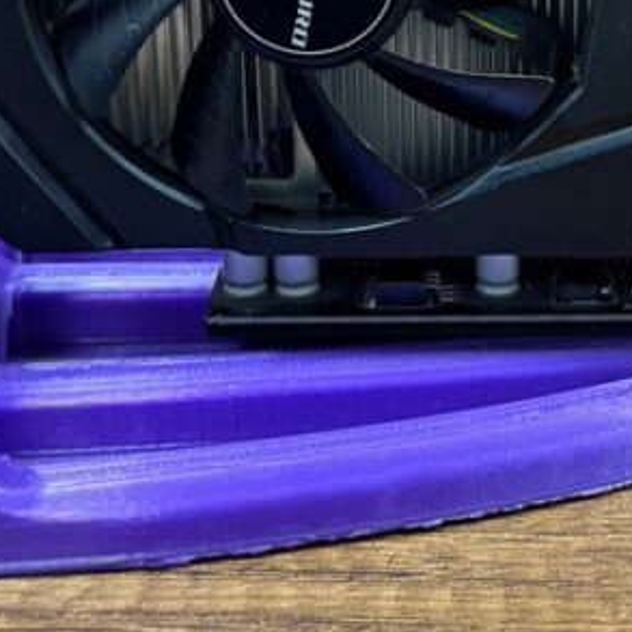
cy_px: 73
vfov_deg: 19.6
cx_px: 522
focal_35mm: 87
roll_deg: +0.6
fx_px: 1797
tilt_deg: -18.6
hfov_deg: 19.7
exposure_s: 1/50
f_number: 1.78
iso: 400
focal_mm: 6.76
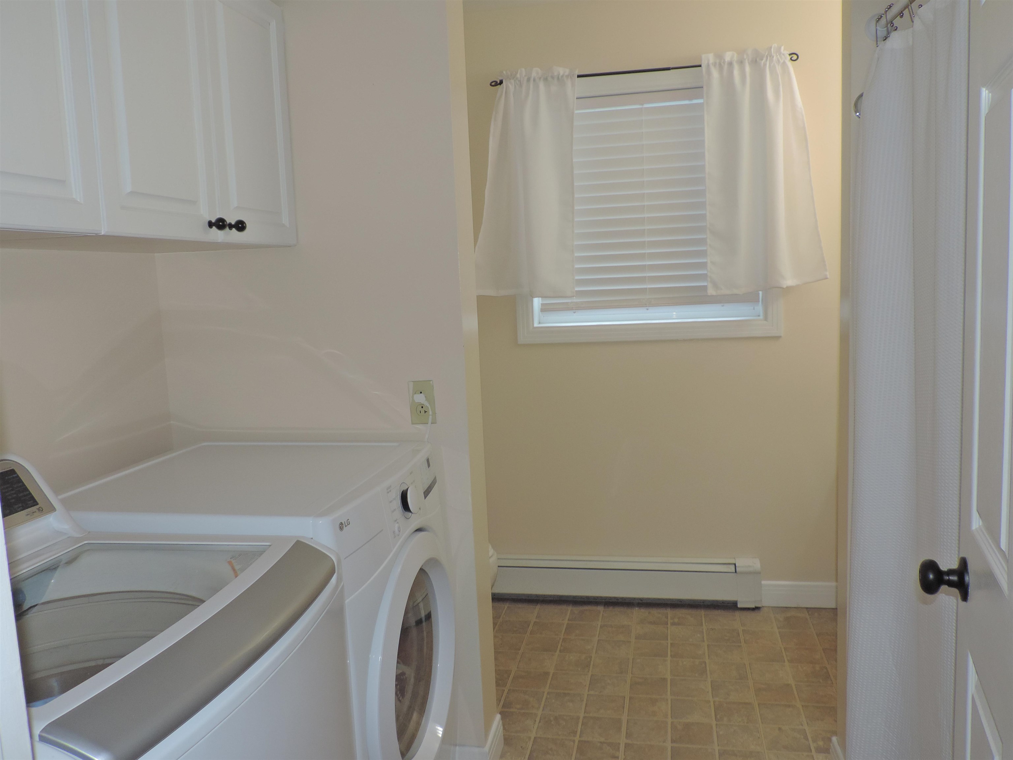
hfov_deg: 63.4
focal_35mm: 28
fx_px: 819
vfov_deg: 49.7
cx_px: 506
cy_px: 380
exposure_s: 1/30
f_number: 3.1
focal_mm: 4.9
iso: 200
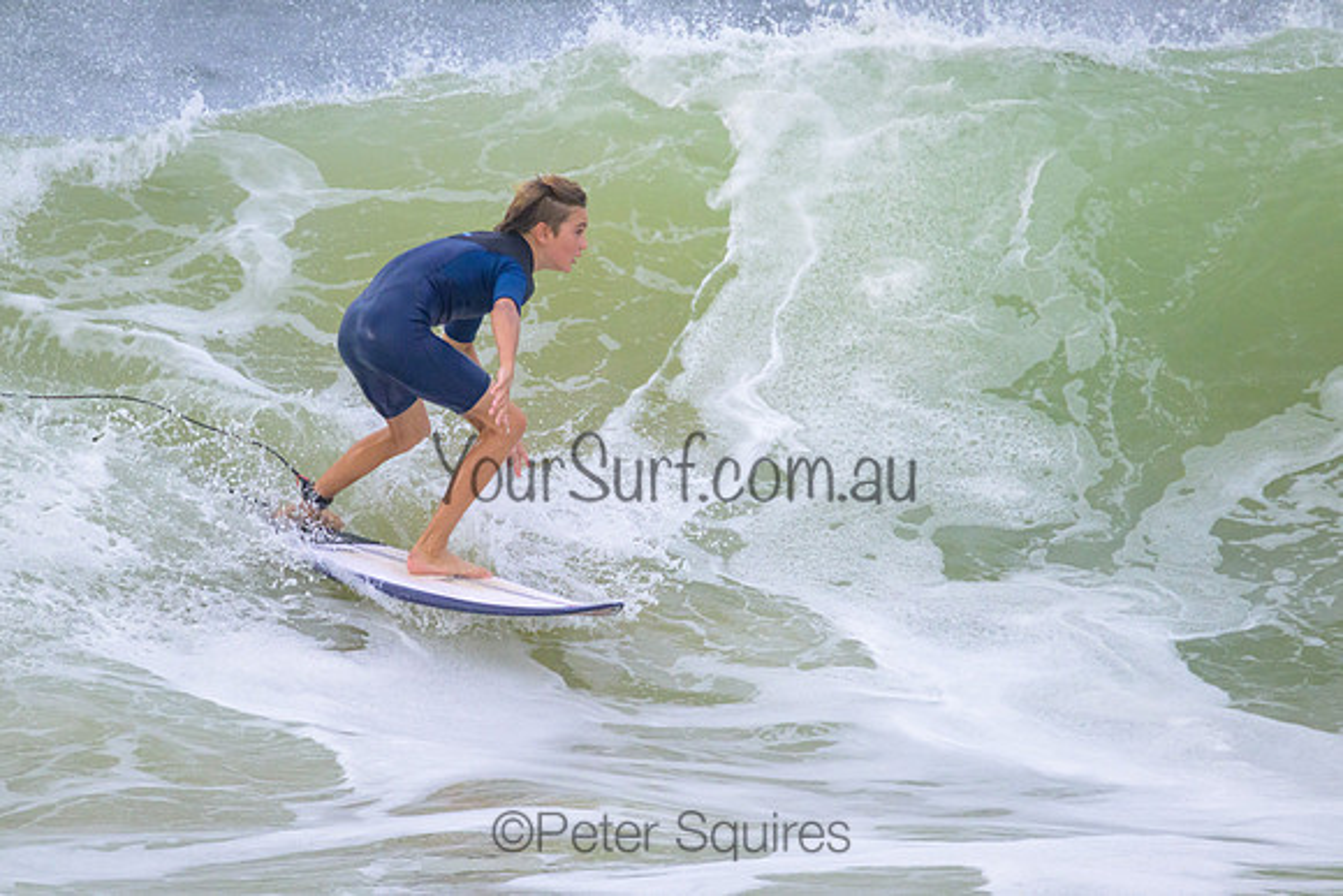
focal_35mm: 800
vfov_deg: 1.7
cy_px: 448
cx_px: 672
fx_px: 29850
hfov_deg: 2.6
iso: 2500
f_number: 11
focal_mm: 800
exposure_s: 1/2000
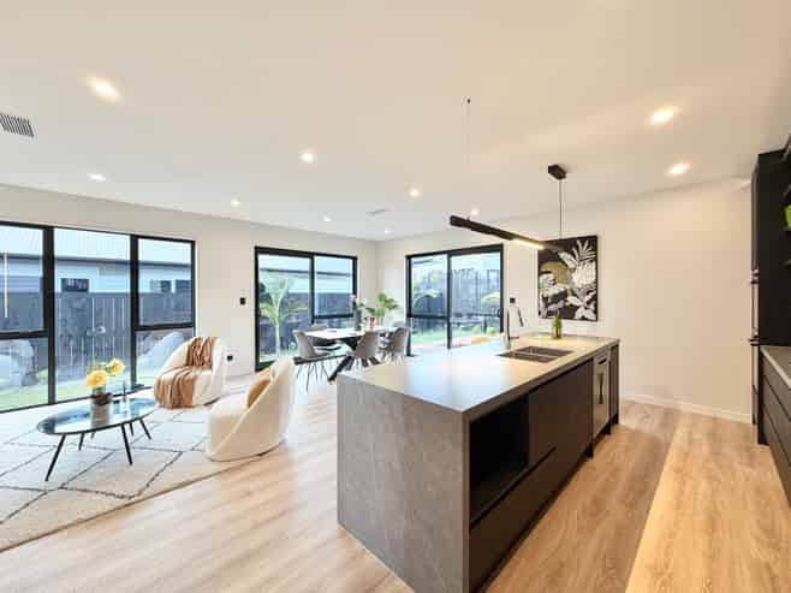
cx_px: 396
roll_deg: +0.8
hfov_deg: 102.1
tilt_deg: -0.7
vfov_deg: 85.6
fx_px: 320
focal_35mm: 14
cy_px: 296
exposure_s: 1/100
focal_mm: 2.22
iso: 50
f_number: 2.2
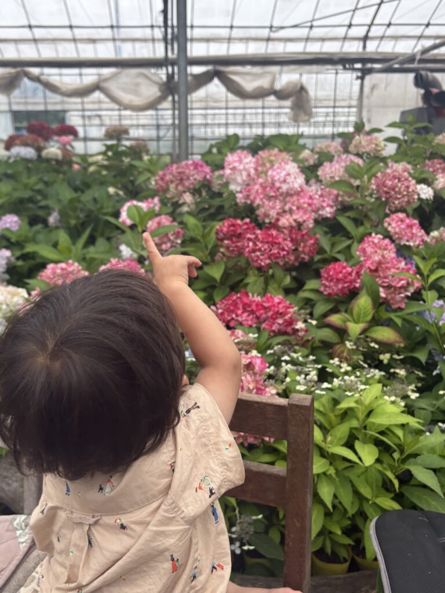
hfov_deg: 53.1
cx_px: 222
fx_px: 446
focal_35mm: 26
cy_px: 296
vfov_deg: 67.3
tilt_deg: -14.3
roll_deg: -0.1
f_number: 1.6
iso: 100
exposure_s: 1/122
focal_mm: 5.96
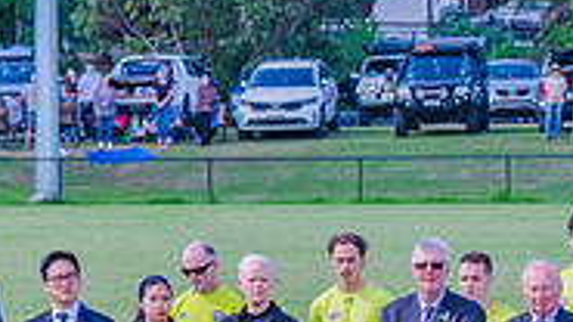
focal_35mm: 417
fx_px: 6335
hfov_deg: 5.1
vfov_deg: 2.9
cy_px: 352
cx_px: 764
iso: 400
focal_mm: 120
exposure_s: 1/320
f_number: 7.1
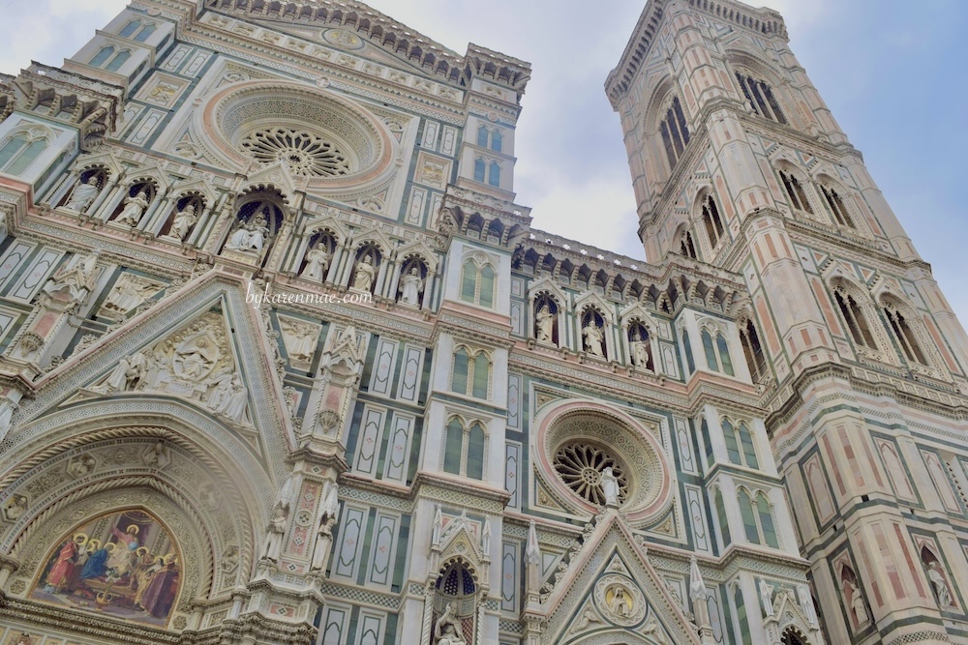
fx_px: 807
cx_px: 484
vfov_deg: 43.6
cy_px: 322
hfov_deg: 61.9
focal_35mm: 30
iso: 320
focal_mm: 20
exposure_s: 1/250
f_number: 8
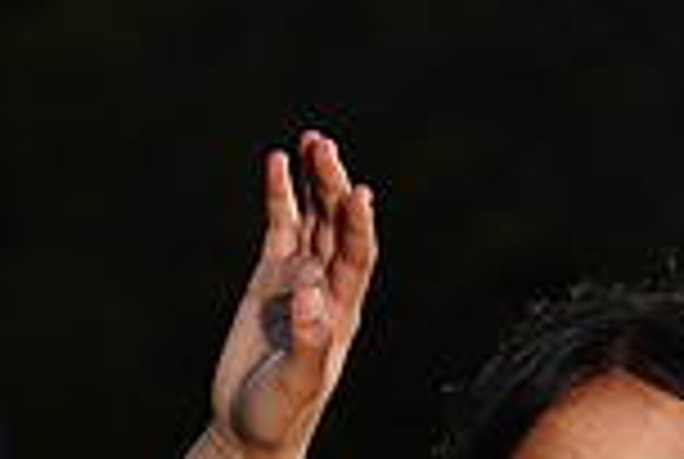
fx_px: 13935
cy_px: 758
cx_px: 580
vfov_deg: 1.9
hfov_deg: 2.8
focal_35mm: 732
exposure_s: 1/250
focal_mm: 192
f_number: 10
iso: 200
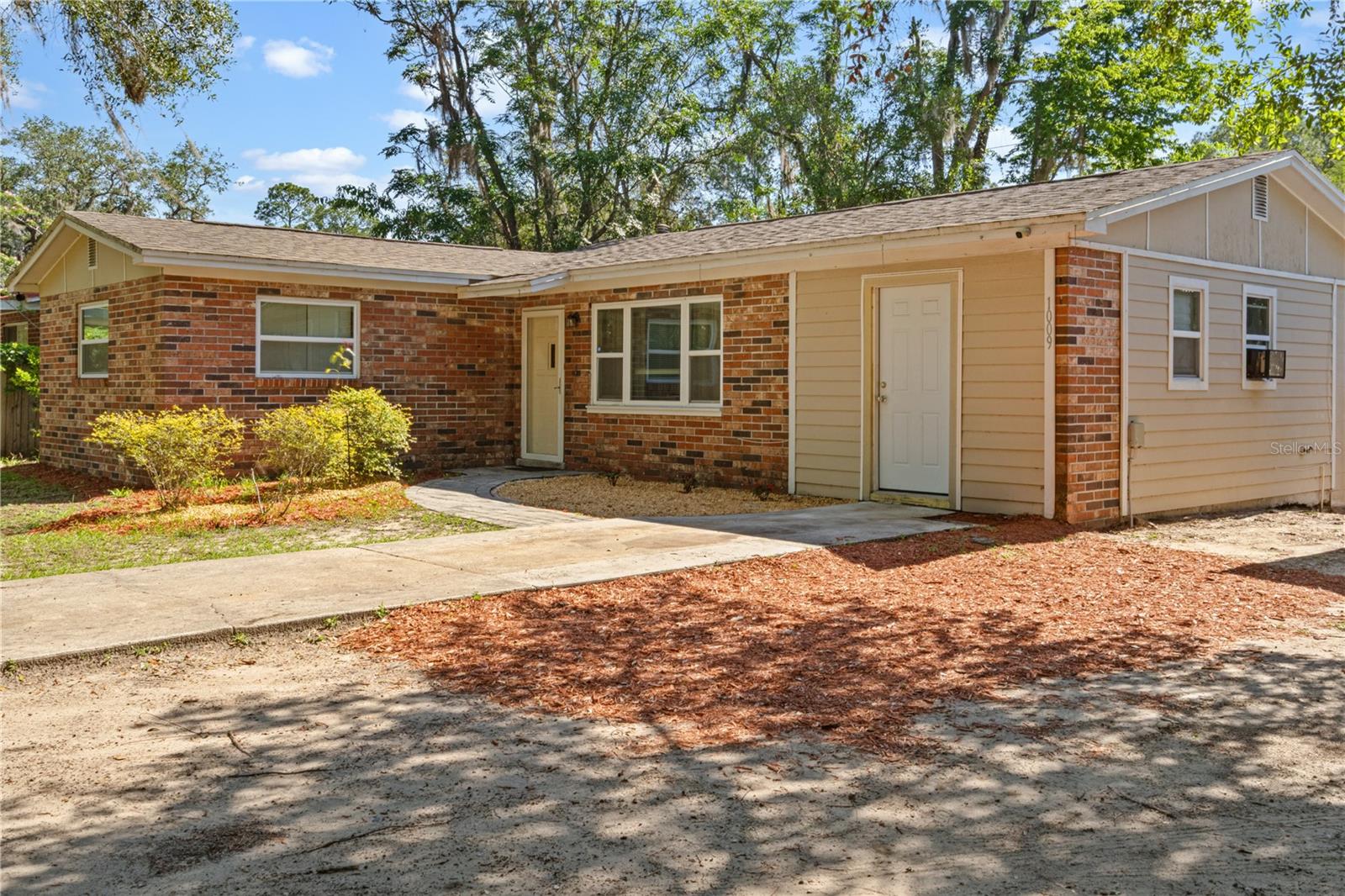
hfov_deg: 58.7
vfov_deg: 41.1
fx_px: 1195
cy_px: 448
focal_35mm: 32
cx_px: 672
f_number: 22
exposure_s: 1/30
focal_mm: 32
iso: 1600
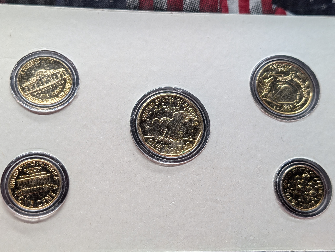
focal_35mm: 49
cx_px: 168
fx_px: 475
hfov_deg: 38.9
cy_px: 126
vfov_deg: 29.7
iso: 39
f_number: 1.68
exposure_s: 1/56.4
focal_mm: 6.9
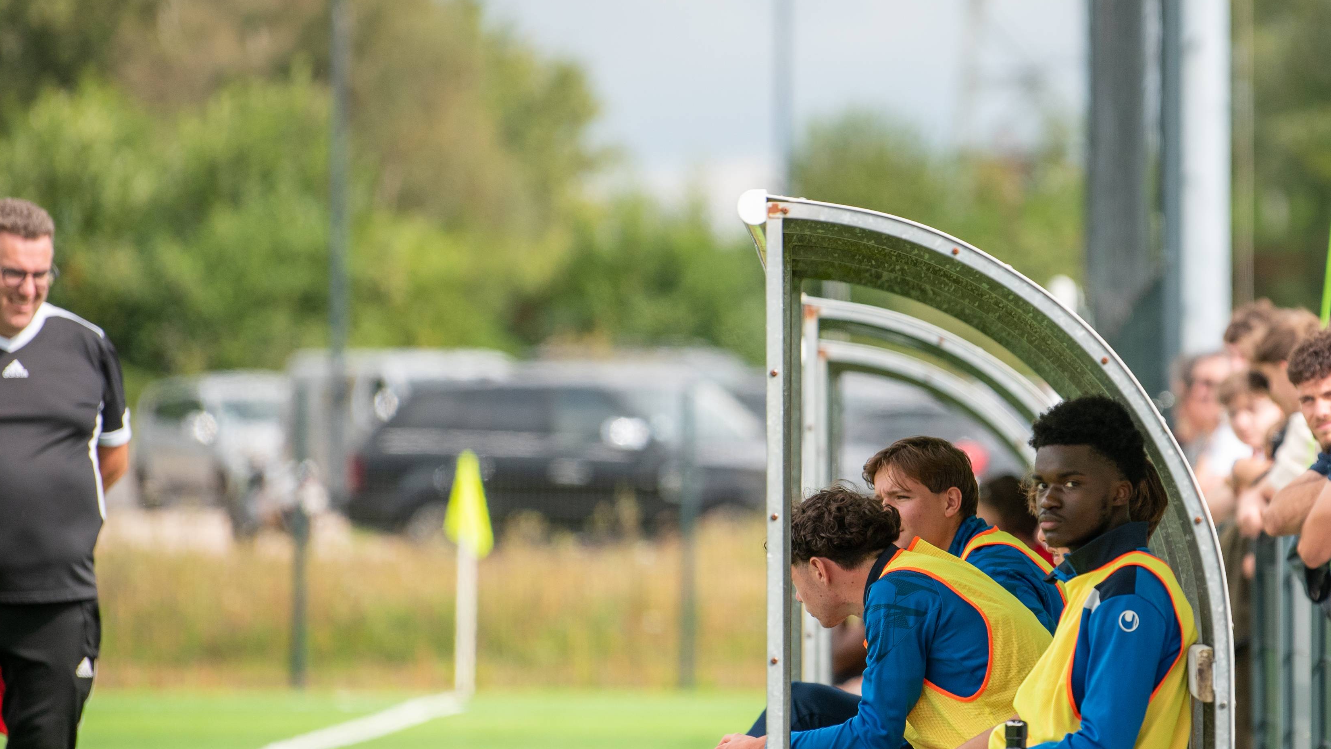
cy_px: 412
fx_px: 13482
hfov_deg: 5.6
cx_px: 1041
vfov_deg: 3.2
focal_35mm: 382
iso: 180
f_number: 2.8
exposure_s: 1/4000
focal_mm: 200
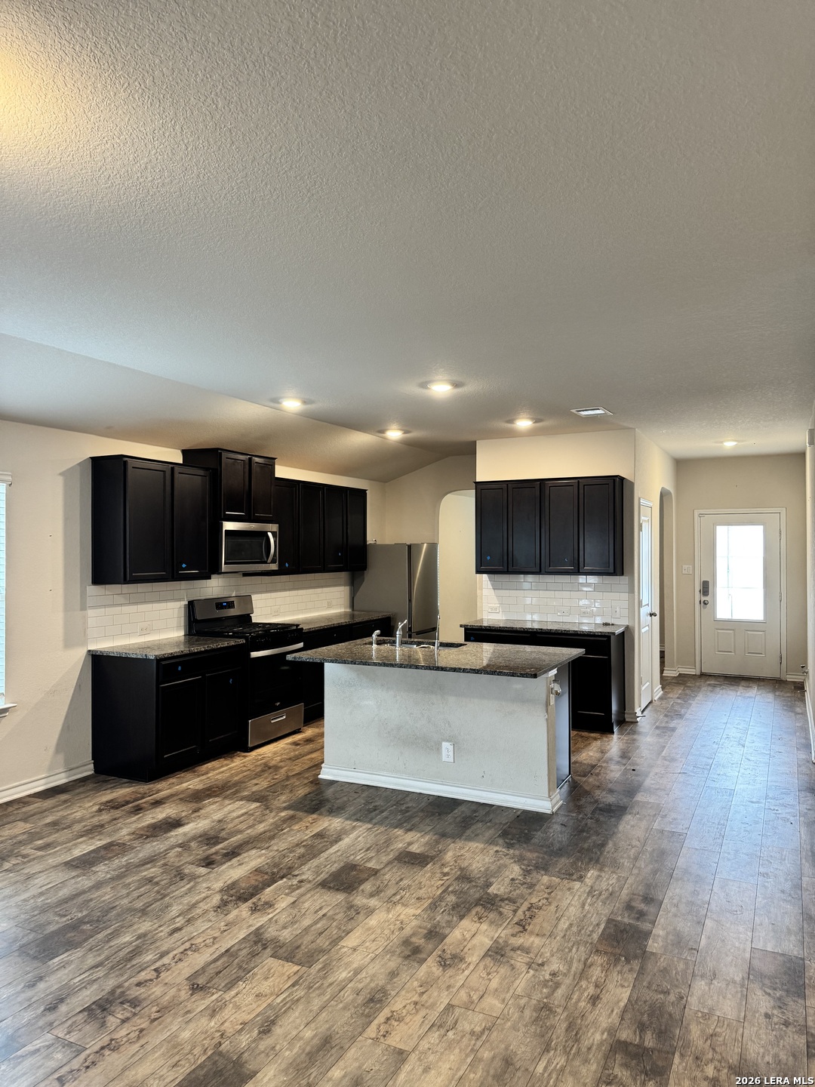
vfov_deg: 71.6
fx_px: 753
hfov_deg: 56.8
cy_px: 544
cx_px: 408
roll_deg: +0.0
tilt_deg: +1.8
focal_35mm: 24
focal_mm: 6.76
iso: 250
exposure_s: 1/60
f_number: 1.78
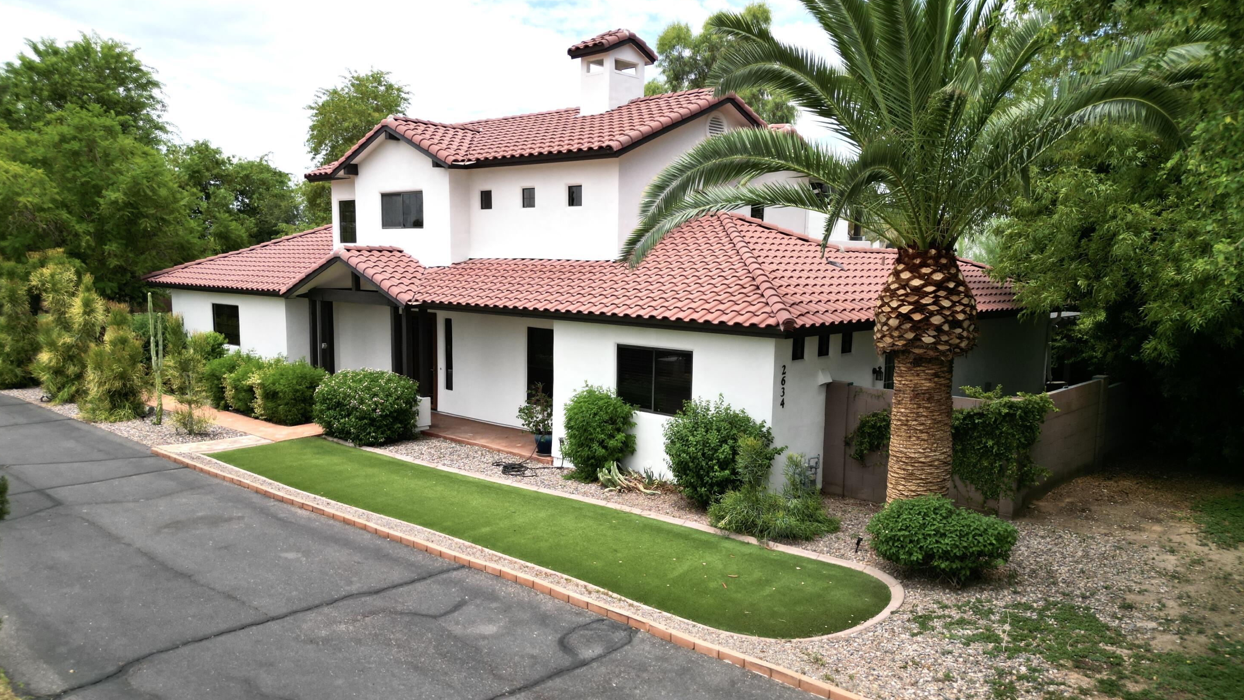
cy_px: 373
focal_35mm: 27
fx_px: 891
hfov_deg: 69.9
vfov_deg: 42.9
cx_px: 617
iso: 150
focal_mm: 6.72
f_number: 1.7
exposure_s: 1/3200
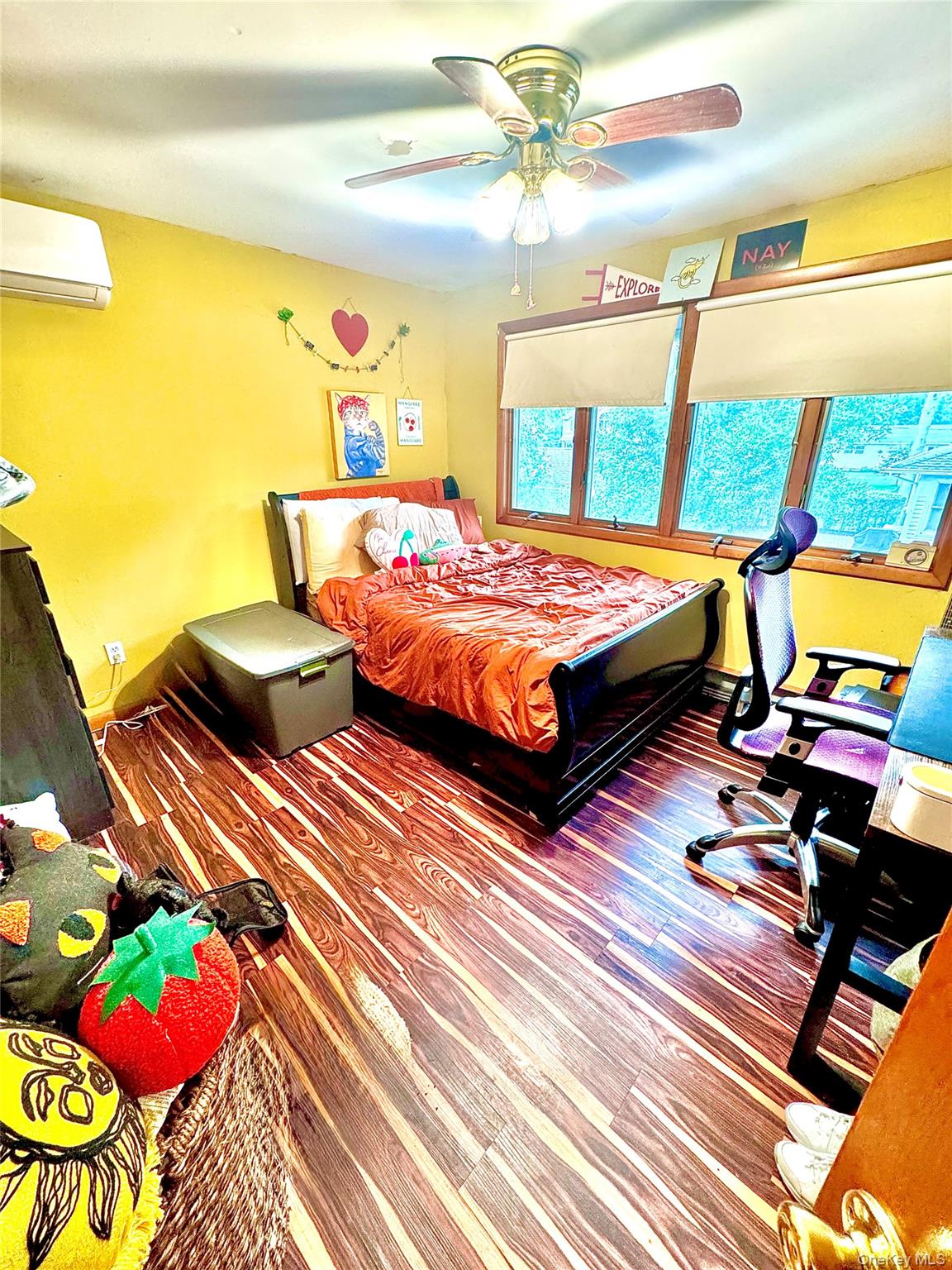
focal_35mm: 14
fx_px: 513
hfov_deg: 85.7
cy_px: 635
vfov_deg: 102.1
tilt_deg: -22.1
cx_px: 476
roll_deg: +0.6
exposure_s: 1/60
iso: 400
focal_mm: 2.22
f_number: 2.2
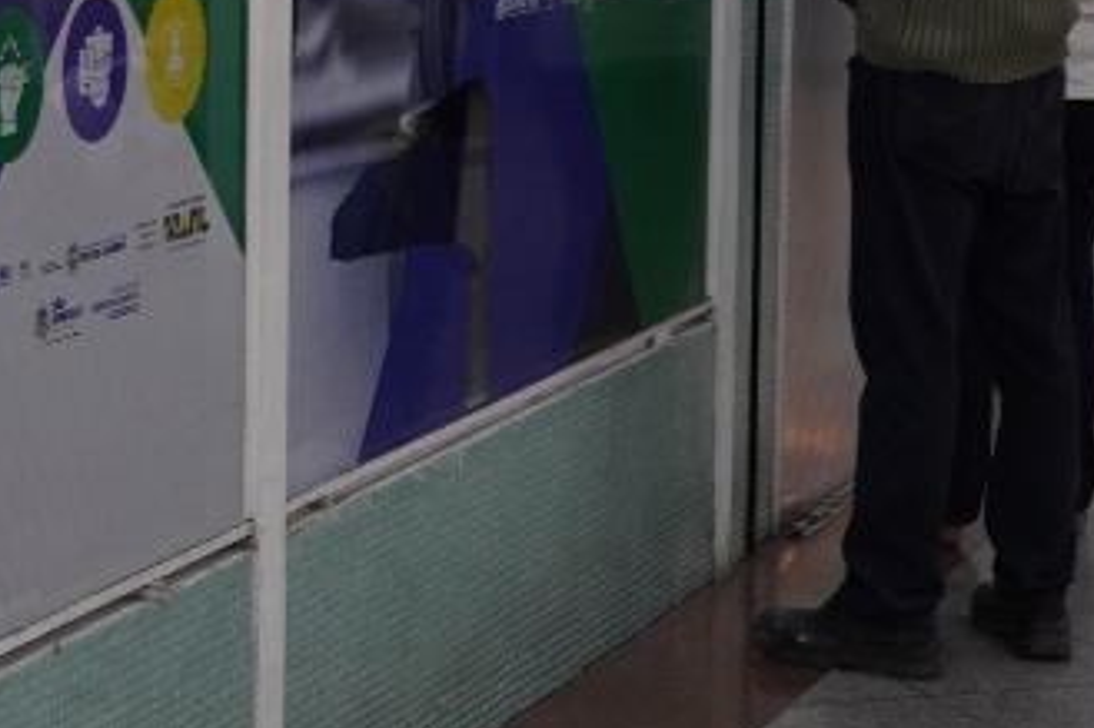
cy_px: -141
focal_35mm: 112
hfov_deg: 17.8
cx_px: -33
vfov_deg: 12.0
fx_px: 3402
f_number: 4
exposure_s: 1/100
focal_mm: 24
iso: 1000
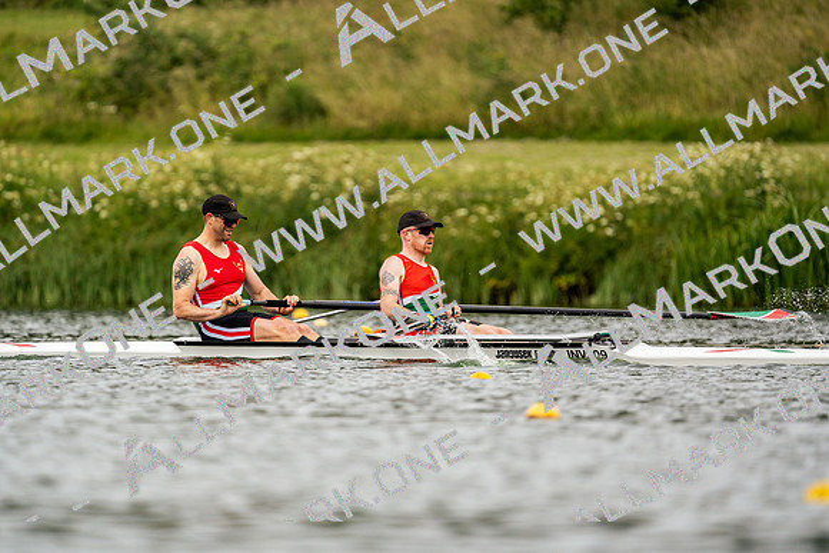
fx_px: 13819
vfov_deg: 2.3
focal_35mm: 600
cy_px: 276
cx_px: 414
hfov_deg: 3.4
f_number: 6.3
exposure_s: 1/2000
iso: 400
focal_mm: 600
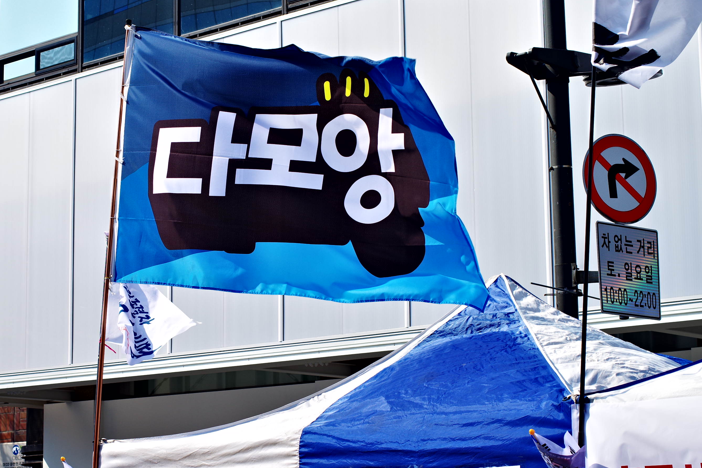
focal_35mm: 87
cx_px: 243
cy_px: 270
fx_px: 1696
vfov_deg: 15.7
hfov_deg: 23.3
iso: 100
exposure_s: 1/320
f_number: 8
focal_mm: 55
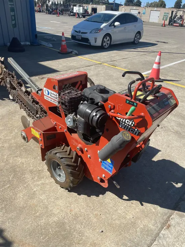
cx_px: 92
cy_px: 124
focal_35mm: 26
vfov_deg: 67.3
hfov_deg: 53.1
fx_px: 185
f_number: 1.6
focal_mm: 4.2
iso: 32
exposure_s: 1/2618
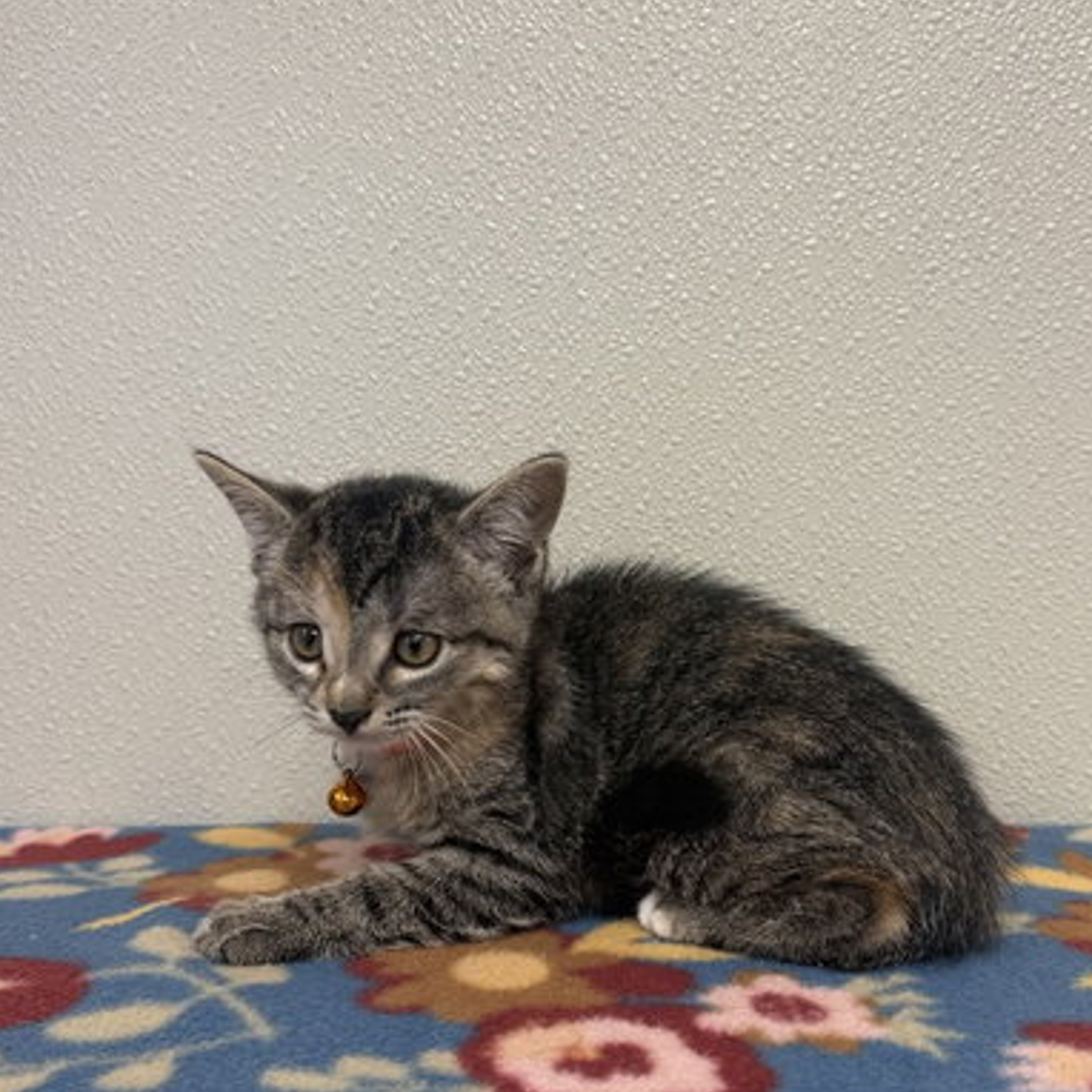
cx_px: 646
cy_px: 639
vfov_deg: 44.8
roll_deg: +0.0
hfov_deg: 44.7
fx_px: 1321
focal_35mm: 37
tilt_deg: -5.3
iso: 200
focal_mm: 6.76
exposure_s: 1/120
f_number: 1.78
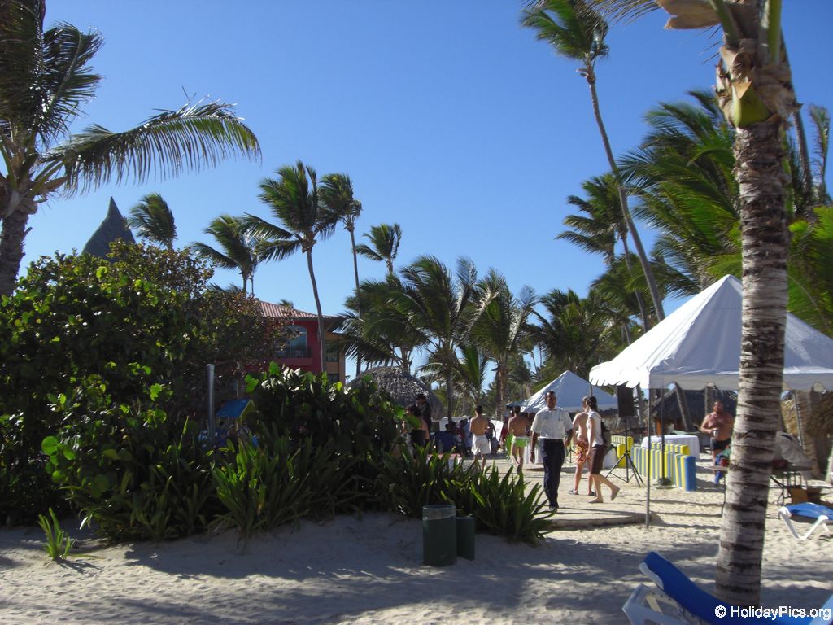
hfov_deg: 49.0
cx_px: 416
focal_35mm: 38
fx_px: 914
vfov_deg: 37.7
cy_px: 312
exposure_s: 1/160
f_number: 8
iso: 64
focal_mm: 6.2
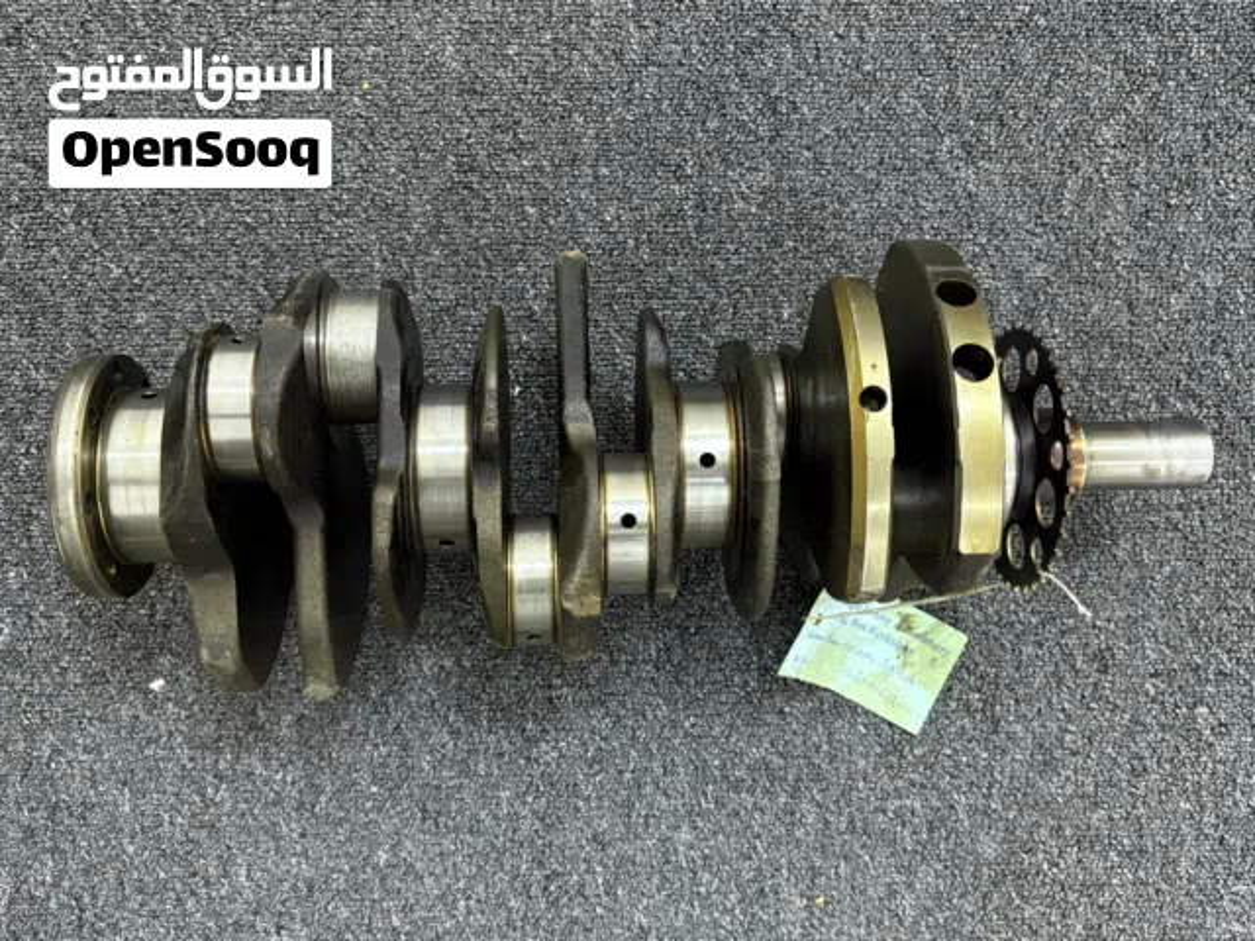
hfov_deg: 67.3
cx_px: 628
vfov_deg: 53.1
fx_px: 943
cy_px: 470
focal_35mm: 26
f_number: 1.6
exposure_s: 1/25
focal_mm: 5.96
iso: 500
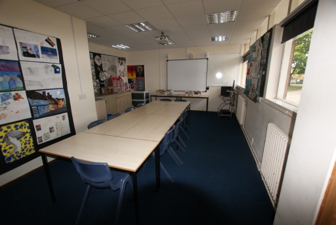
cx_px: 168
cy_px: 112
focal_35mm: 15
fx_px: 140
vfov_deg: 77.5
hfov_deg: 100.3
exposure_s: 1/60
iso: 400
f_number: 5.6
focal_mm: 10
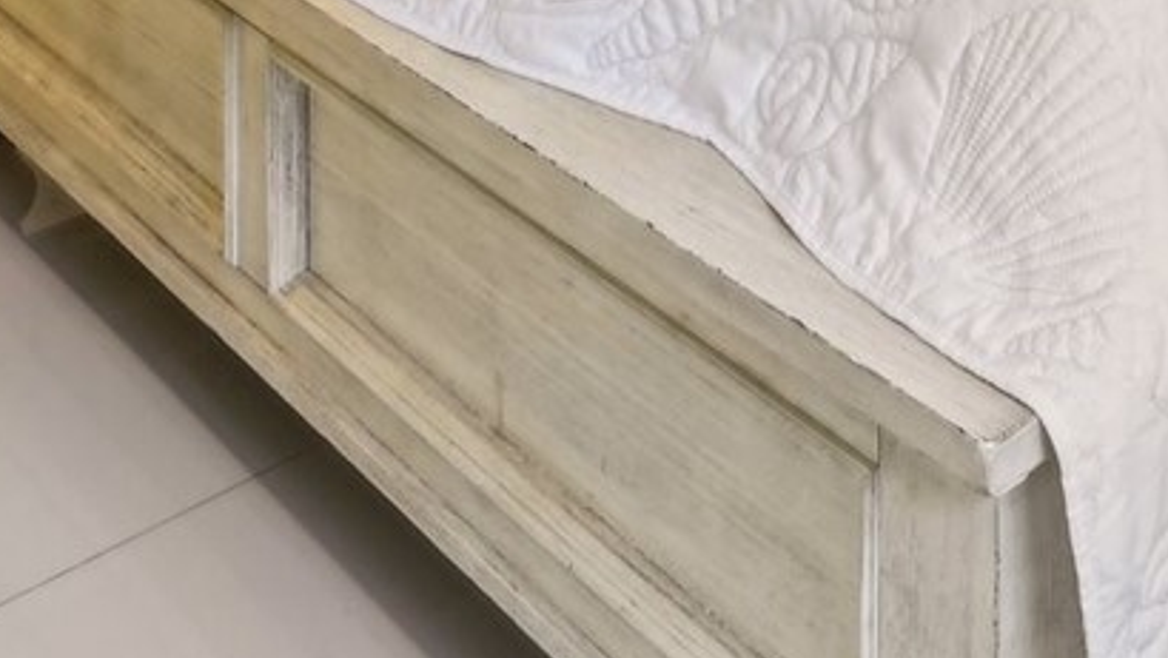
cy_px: -910
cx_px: 1469
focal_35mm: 65
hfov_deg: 27.6
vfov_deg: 13.6
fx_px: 2014
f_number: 7.1
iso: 200
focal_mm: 15
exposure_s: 1/15
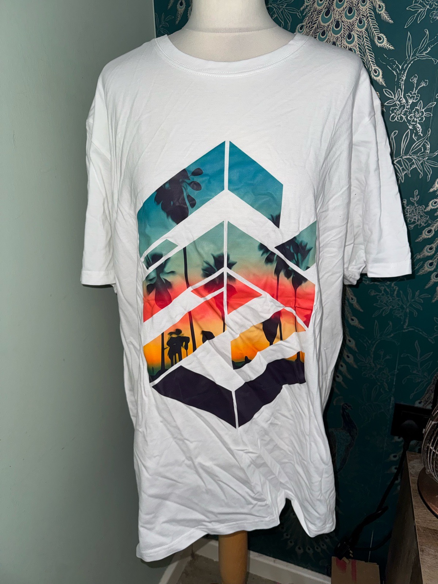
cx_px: 219
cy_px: 292
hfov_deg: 56.8
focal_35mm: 24
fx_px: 405
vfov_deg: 71.6
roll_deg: +1.2
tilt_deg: -20.9
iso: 80
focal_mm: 6.76
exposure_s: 1/45
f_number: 1.78
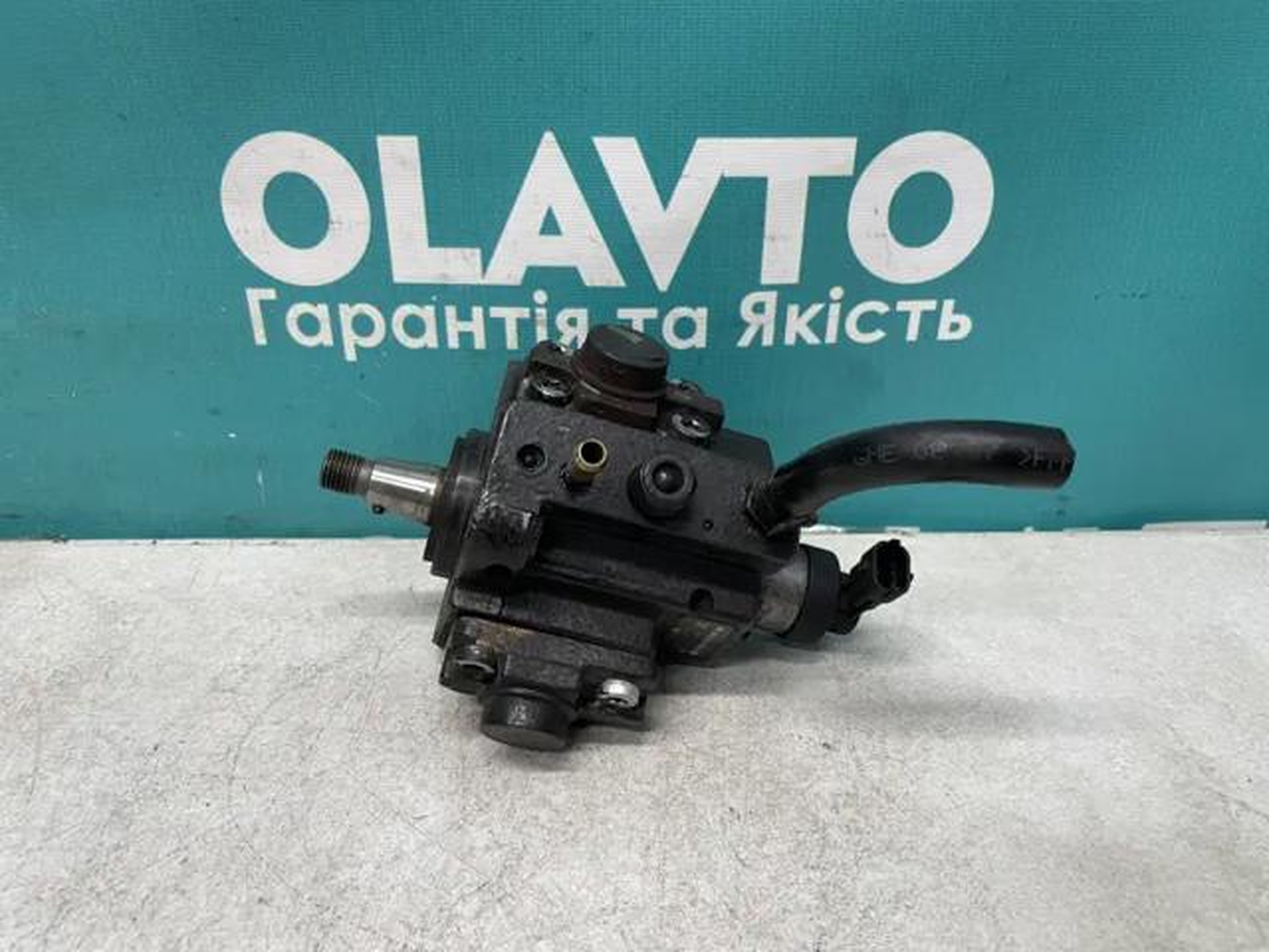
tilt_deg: -29.9
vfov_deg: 53.1
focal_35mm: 26
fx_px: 953
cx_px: 634
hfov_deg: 67.3
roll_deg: +1.0
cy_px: 476
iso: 64
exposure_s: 1/50
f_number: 1.6
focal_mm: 4.2
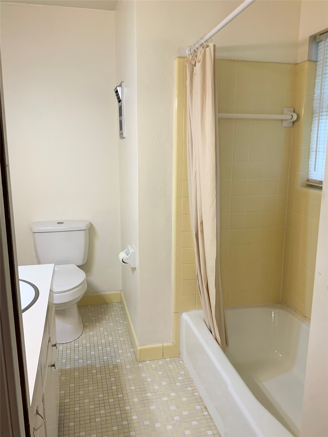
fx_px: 366
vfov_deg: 61.7
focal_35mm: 29
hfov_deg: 48.2
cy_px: 218
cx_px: 164
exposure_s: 1/60
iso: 40
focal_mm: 3
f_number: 1.8
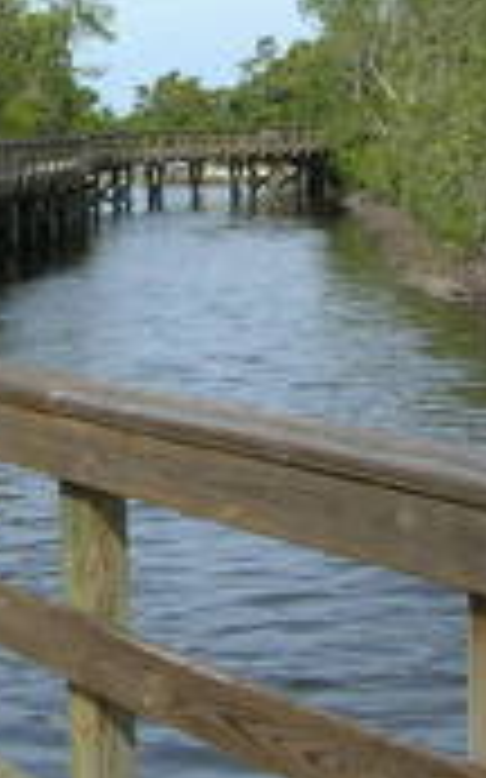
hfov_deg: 12.0
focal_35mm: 104
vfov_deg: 19.7
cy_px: 119
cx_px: -243
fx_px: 2206
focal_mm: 5.7
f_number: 4.9
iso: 50
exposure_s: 1/360
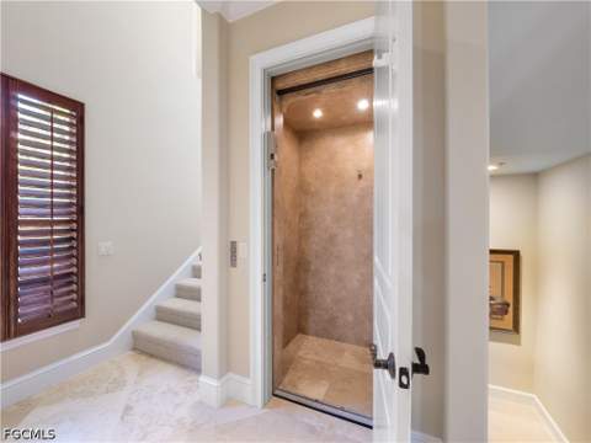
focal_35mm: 14
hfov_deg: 102.1
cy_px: 222
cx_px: 296
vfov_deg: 85.7
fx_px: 239
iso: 200
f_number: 7.1
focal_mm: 7
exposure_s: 1/1.25
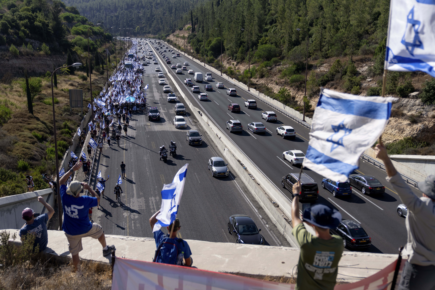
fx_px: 447
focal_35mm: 37
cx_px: 218
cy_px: 145
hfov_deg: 51.9
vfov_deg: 35.9
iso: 200
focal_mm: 37
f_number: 2.8
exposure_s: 1/4000
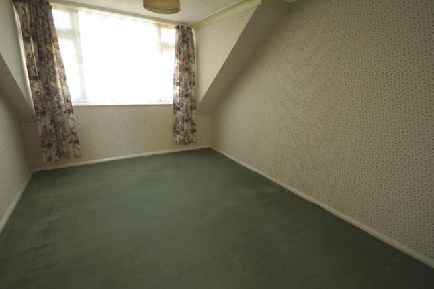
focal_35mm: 15
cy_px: 144
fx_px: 181
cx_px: 217
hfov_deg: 100.4
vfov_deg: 77.2
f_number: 4
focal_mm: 10
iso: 400
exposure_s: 1/80
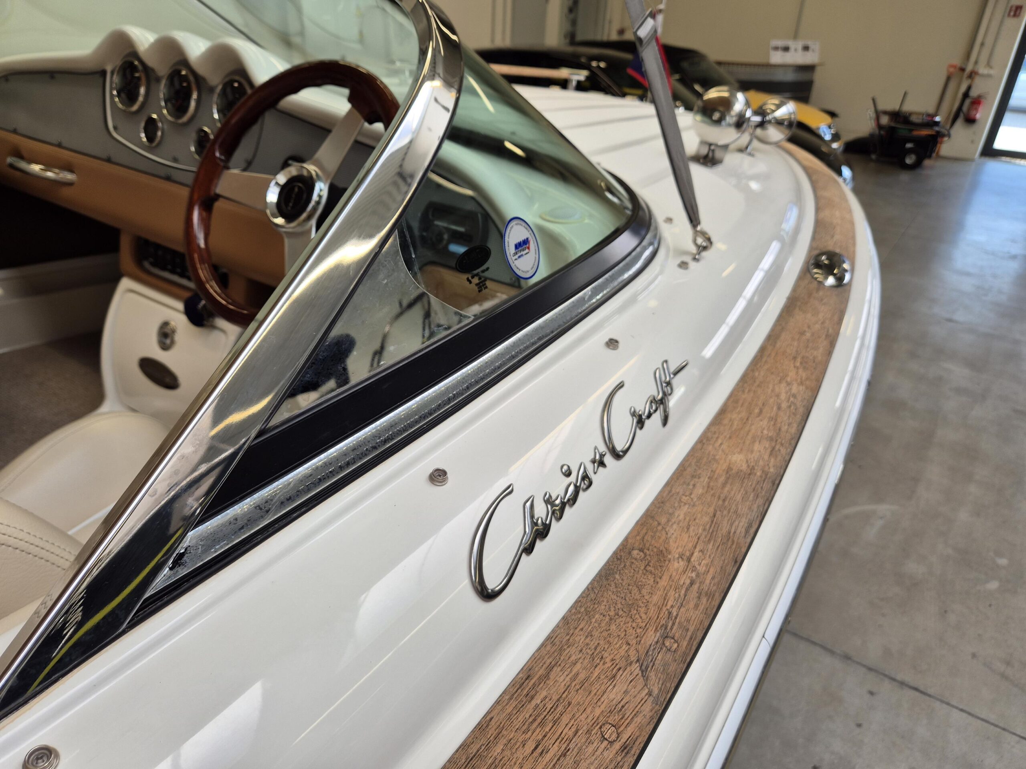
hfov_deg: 73.9
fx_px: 682
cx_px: 513
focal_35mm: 23
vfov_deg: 58.9
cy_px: 384
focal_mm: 5.4
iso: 25
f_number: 1.8
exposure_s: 1/108
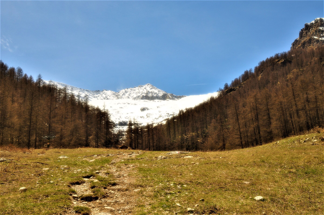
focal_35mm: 42
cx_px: 162
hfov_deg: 46.4
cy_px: 108
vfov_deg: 31.8
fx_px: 378
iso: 200
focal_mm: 28
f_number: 10
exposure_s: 1/320
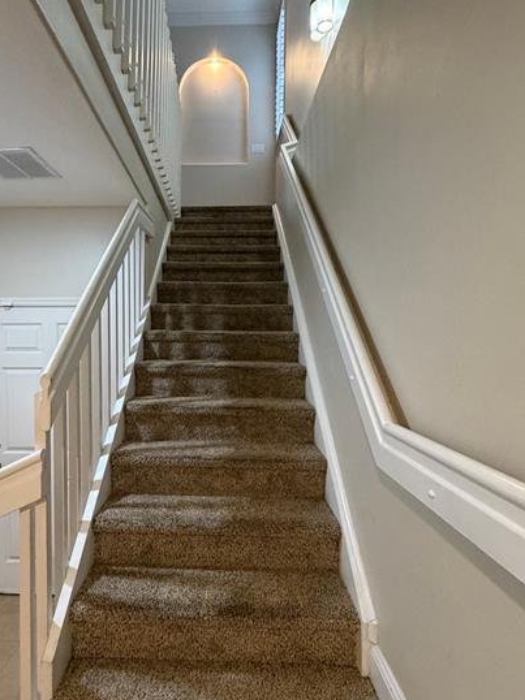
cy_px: 357
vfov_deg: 81.8
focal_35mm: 20
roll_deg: -1.4
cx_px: 214
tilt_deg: -2.1
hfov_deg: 65.4
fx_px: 405
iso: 500
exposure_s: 1/60
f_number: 2.2
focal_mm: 2.22
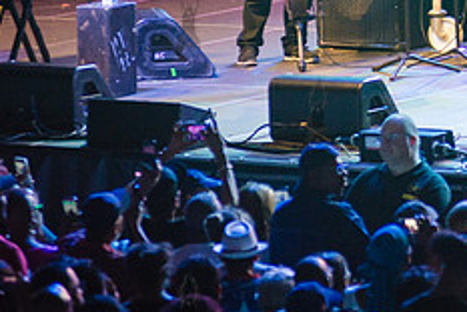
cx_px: 575
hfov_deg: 4.1
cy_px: 15
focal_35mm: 497
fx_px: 6455
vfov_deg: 2.8
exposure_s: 1/640
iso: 2500
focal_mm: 200
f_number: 3.5
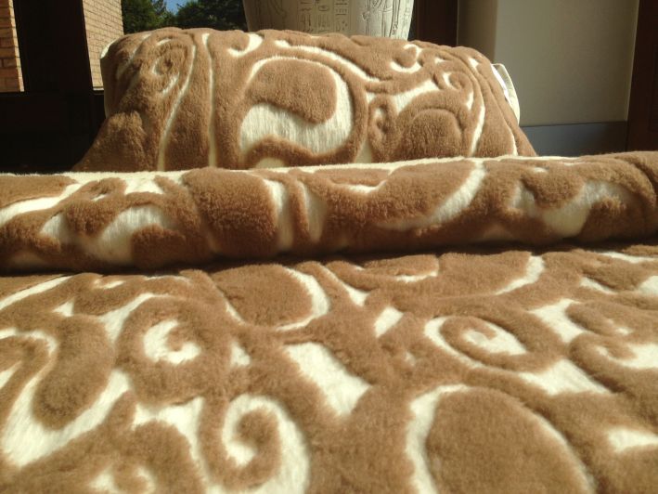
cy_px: 247
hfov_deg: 55.3
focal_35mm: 33
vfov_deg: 43.0
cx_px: 329
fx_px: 627
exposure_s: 1/2008
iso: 50
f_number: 2.4
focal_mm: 4.13
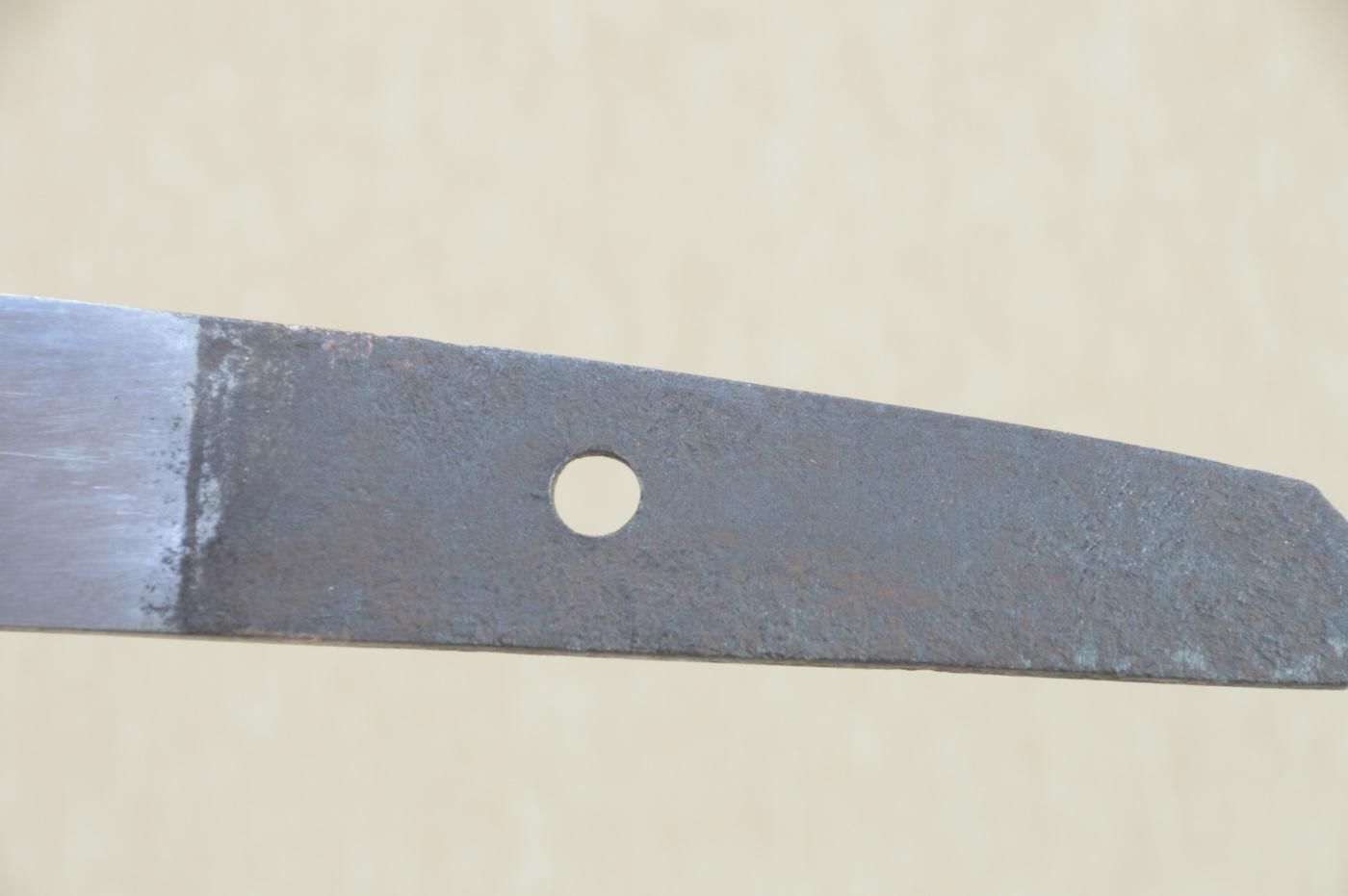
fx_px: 7576
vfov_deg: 6.8
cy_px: 448
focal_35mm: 202
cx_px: 674
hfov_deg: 10.2
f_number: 11
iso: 400
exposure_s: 1/1.6
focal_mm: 135
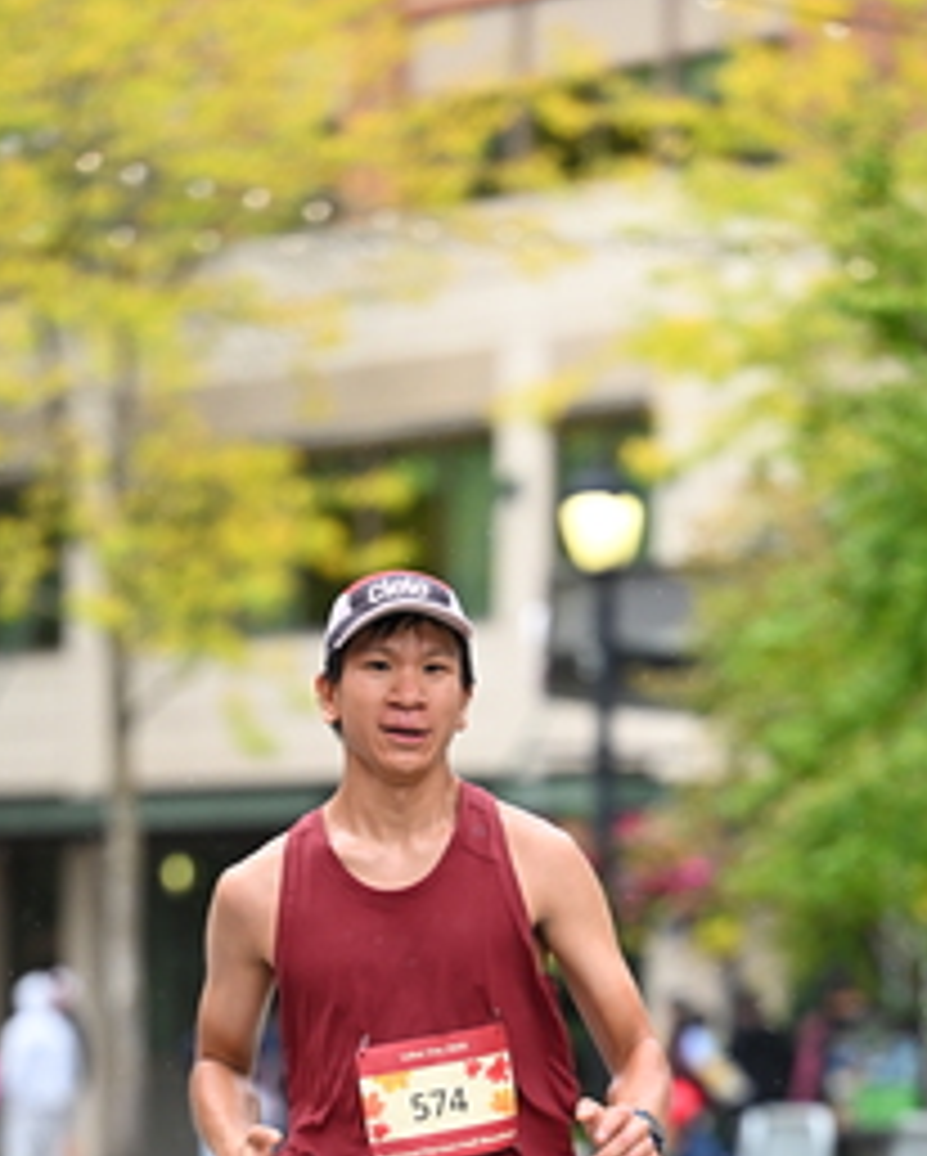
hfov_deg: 5.3
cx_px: 547
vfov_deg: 6.6
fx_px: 9968
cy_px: 1232
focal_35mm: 291
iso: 1250
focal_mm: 145
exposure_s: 1/1600
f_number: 2.8
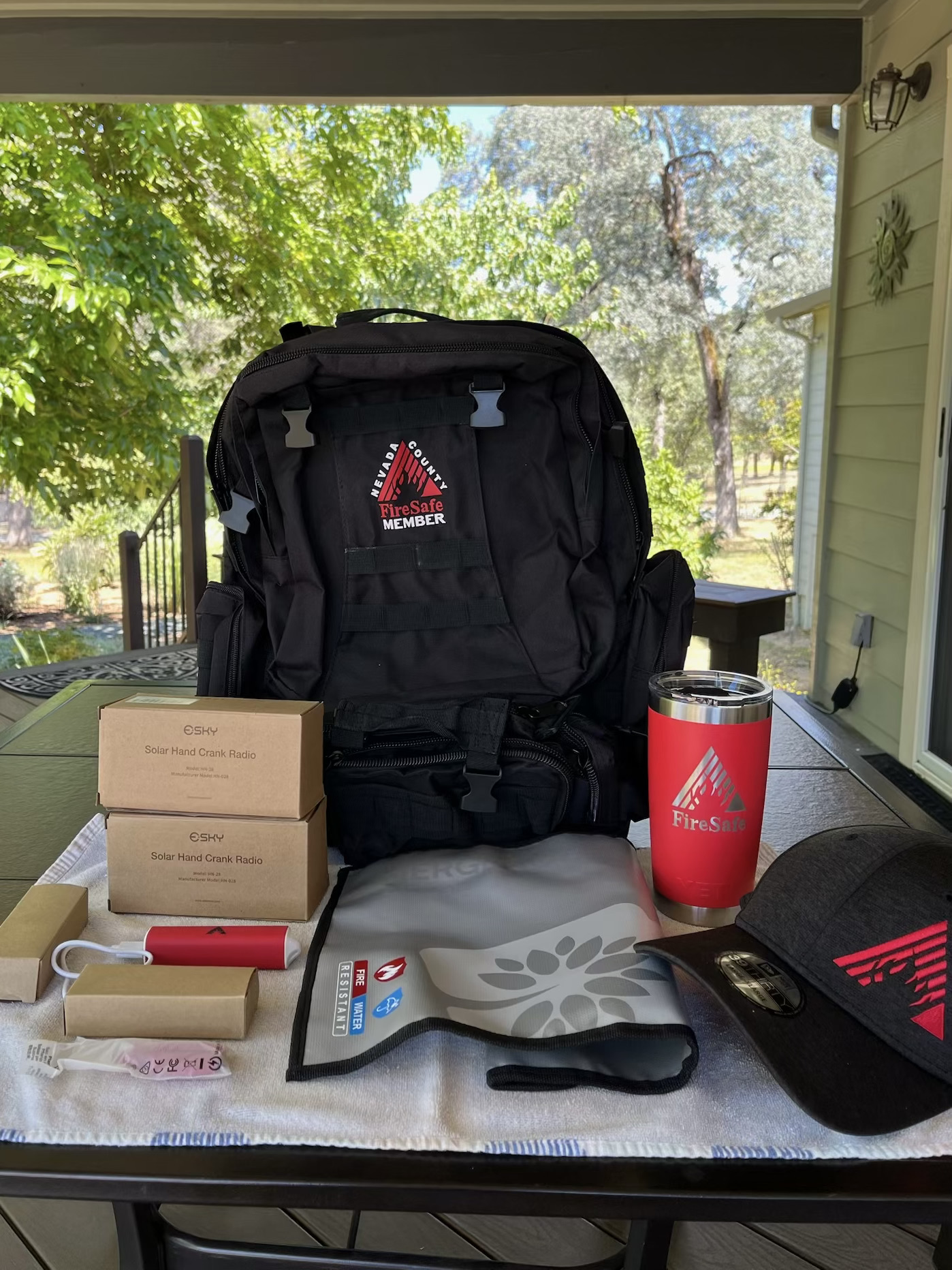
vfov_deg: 67.3
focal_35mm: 26
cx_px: 476
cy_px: 635
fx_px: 953
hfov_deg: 53.1
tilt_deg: -8.3
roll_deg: +0.7
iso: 32
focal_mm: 5.1
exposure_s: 1/143
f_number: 1.6
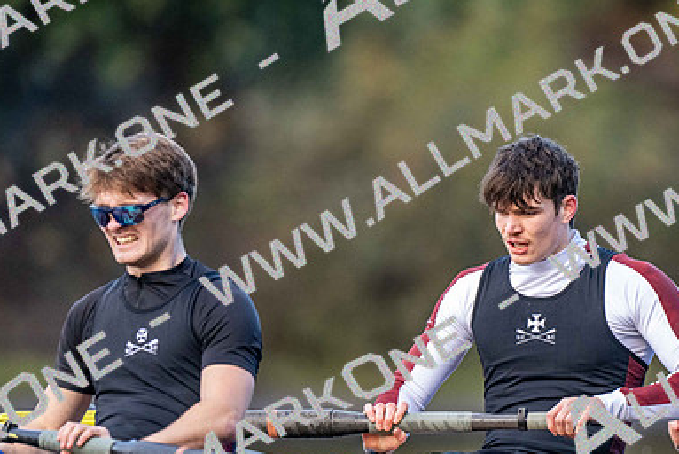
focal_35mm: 908
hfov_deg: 2.3
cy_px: 311
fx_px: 17138
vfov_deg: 1.5
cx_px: 418
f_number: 4
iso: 3200
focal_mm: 600
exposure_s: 1/2500
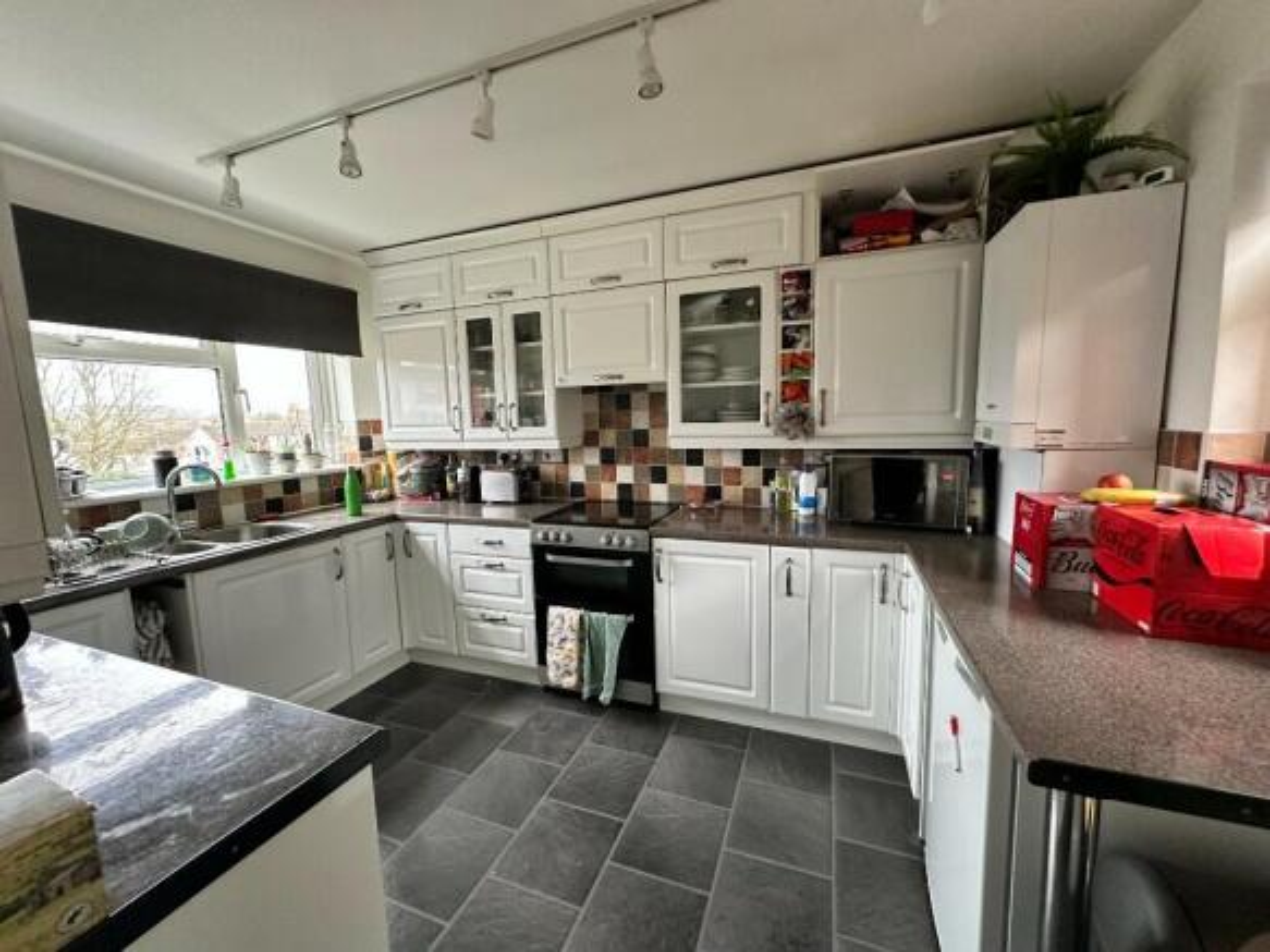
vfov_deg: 85.7
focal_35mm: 14
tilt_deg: -6.7
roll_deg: +1.6
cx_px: 635
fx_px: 514
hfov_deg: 102.1
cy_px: 476
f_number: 2.2
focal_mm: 2.22
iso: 400
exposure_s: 1/60
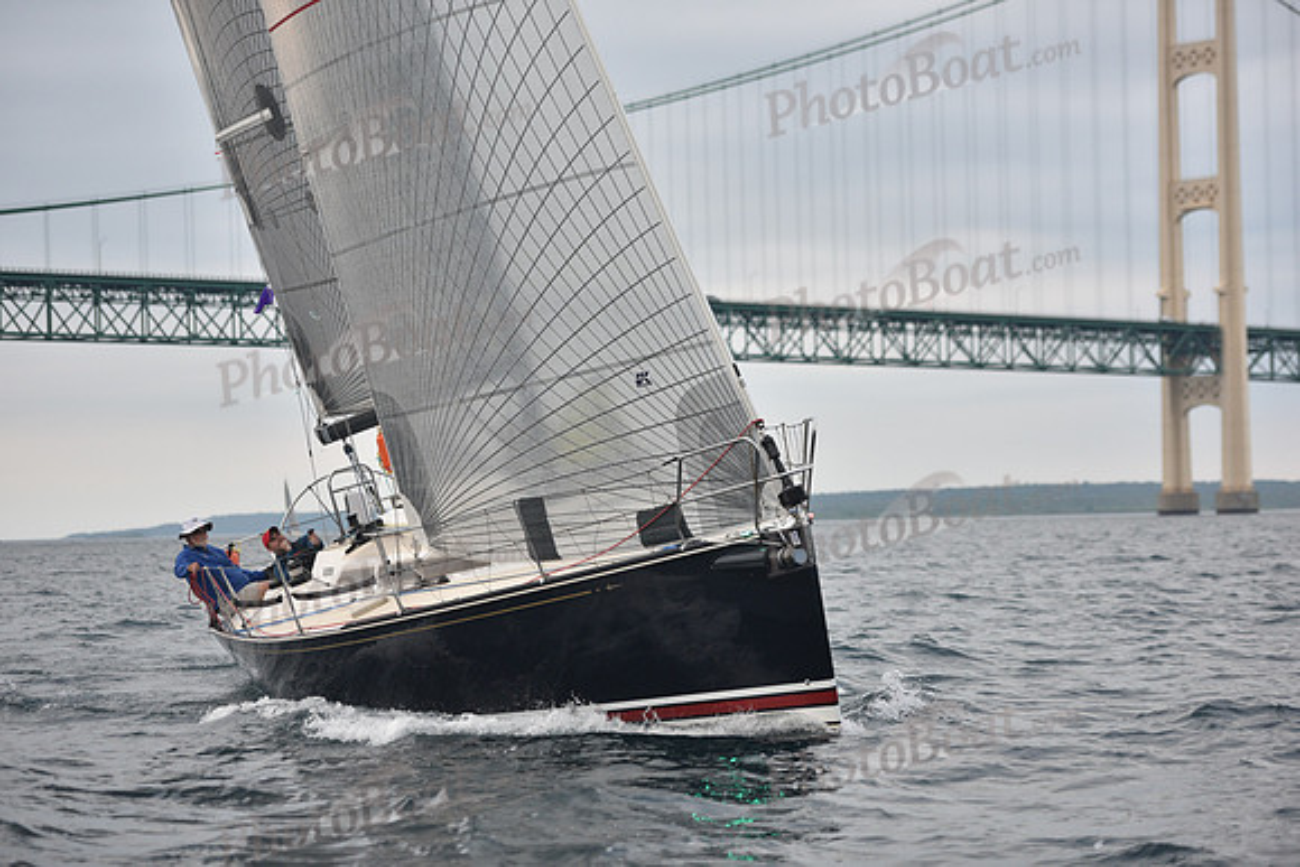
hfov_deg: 20.0
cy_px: 434
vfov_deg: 13.4
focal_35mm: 102
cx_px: 650
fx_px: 3684
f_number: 3.2
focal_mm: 102
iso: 640
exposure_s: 1/640
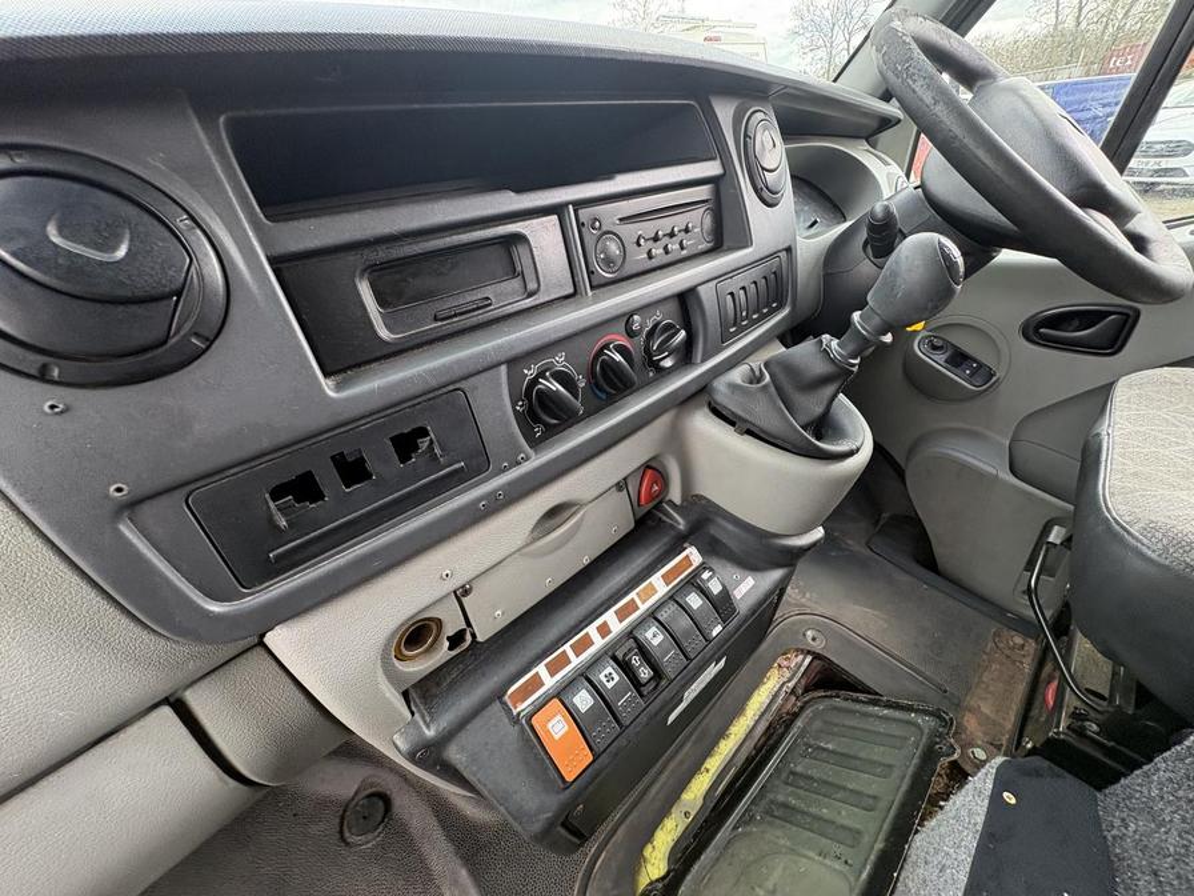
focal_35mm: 14
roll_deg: +5.4
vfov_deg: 85.7
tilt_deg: -34.0
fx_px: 483
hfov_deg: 102.1
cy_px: 448
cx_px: 597
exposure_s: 1/99
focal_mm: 2.22
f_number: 2.2
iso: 125
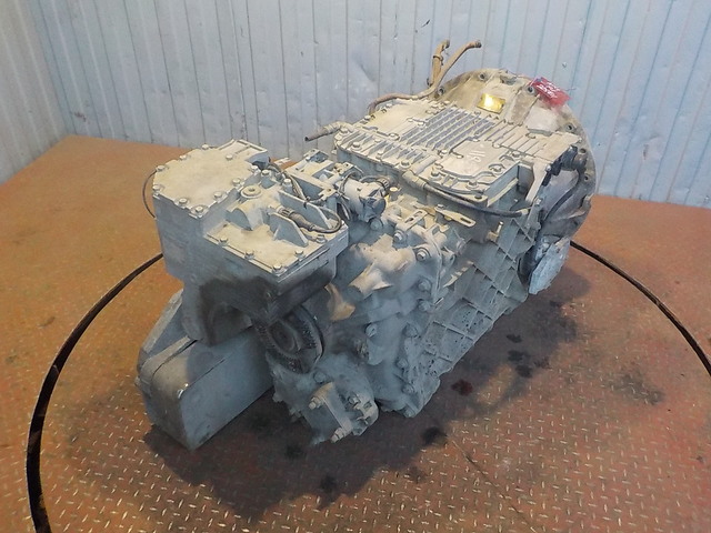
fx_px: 616
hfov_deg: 60.0
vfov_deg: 46.8
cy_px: 266
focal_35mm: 30
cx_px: 356
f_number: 3.3
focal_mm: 4.1
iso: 800
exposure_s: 1/60
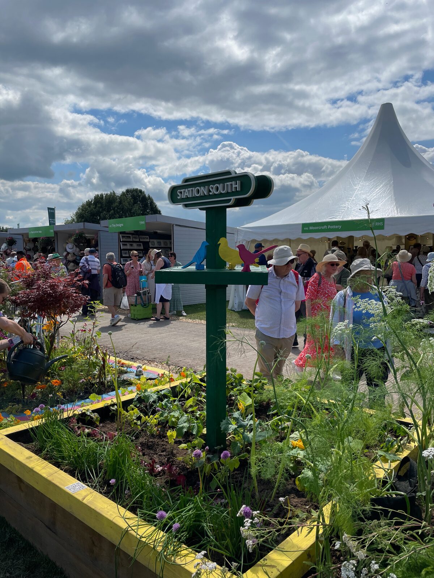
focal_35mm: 26
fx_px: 435
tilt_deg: -1.7
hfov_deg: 53.1
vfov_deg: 67.3
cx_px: 217
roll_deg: +2.2
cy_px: 289
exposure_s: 1/6494
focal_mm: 4.2
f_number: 1.6
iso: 32
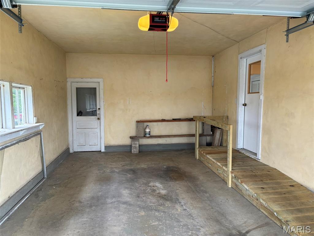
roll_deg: -1.0
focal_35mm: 26
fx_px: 236
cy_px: 118
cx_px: 157
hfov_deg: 67.3
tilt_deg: -4.8
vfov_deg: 53.1
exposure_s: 1/121
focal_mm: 5.96
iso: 125
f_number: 1.6
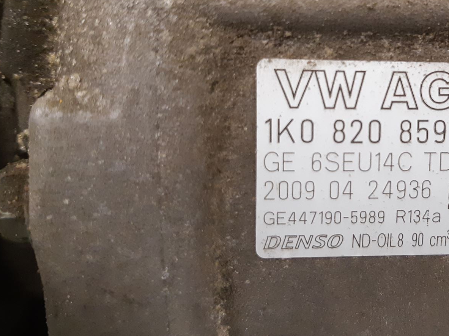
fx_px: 584
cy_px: 134
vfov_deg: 32.1
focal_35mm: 45
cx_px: 360
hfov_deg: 40.3
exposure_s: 1/50
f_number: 1.7
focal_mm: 3.93
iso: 320
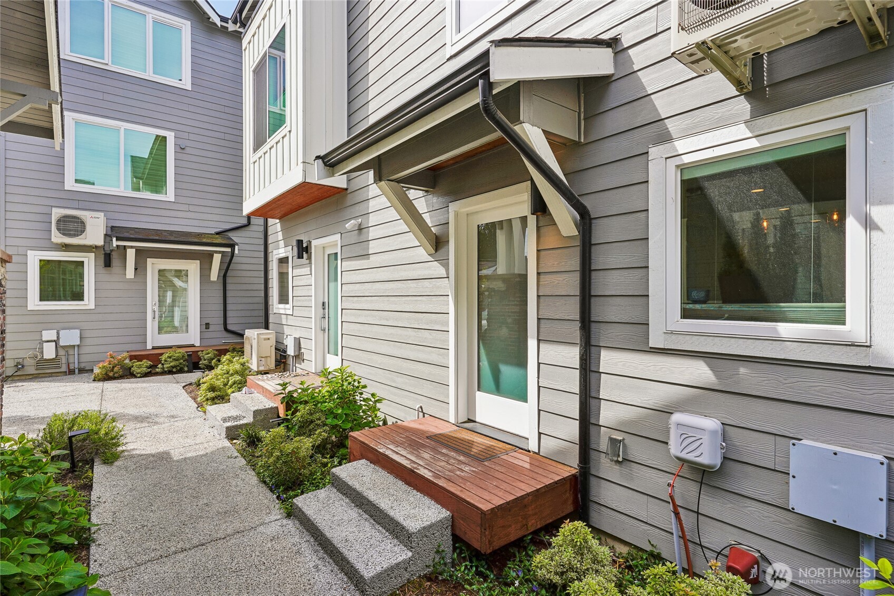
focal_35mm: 17
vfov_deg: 70.4
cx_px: 447
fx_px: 422
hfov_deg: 93.3
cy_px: 298
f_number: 8
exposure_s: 1/125
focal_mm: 17
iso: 100
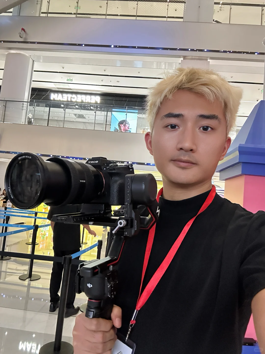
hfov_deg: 58.9
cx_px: 132
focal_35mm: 23
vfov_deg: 73.9
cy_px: 177
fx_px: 235
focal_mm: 2.69
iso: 320
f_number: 1.9
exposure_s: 1/60
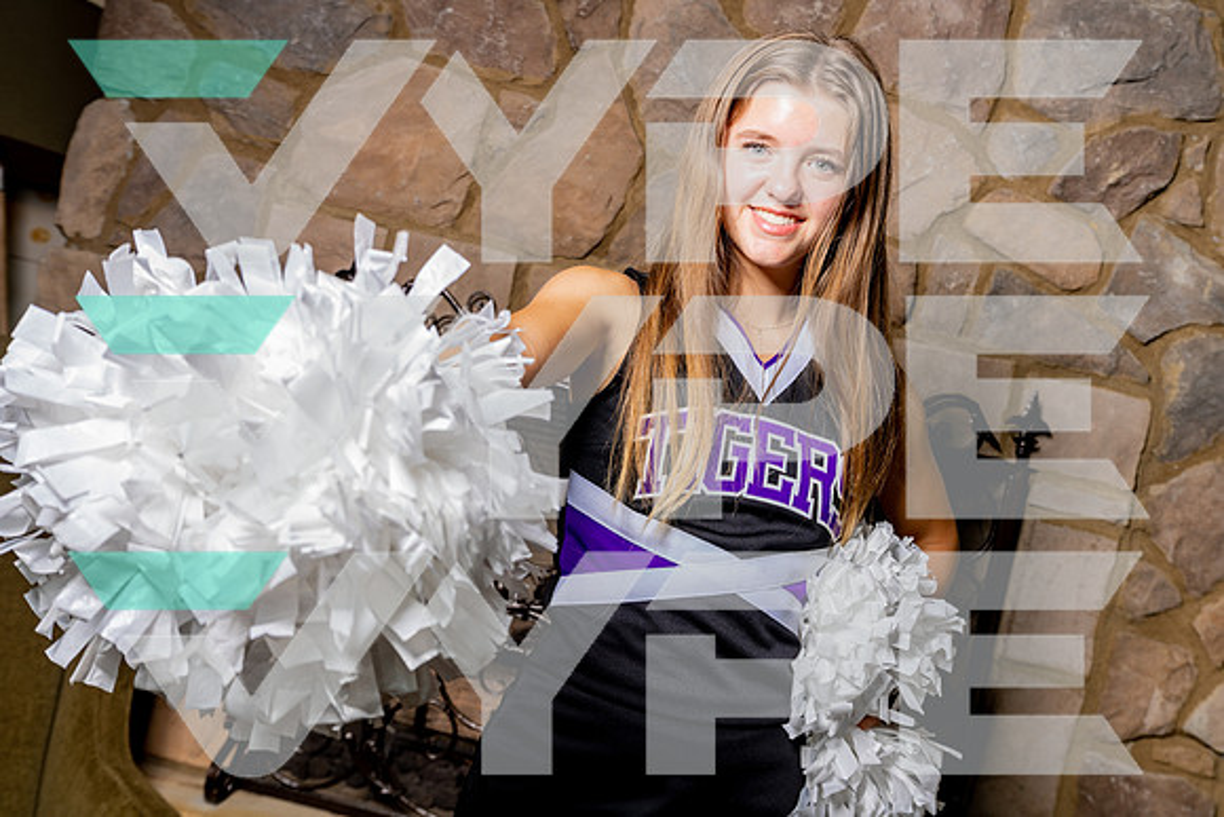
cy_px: 408
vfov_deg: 32.6
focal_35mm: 41
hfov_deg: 47.4
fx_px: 1394
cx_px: 612
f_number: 5.6
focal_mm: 41
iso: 200
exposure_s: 1/250
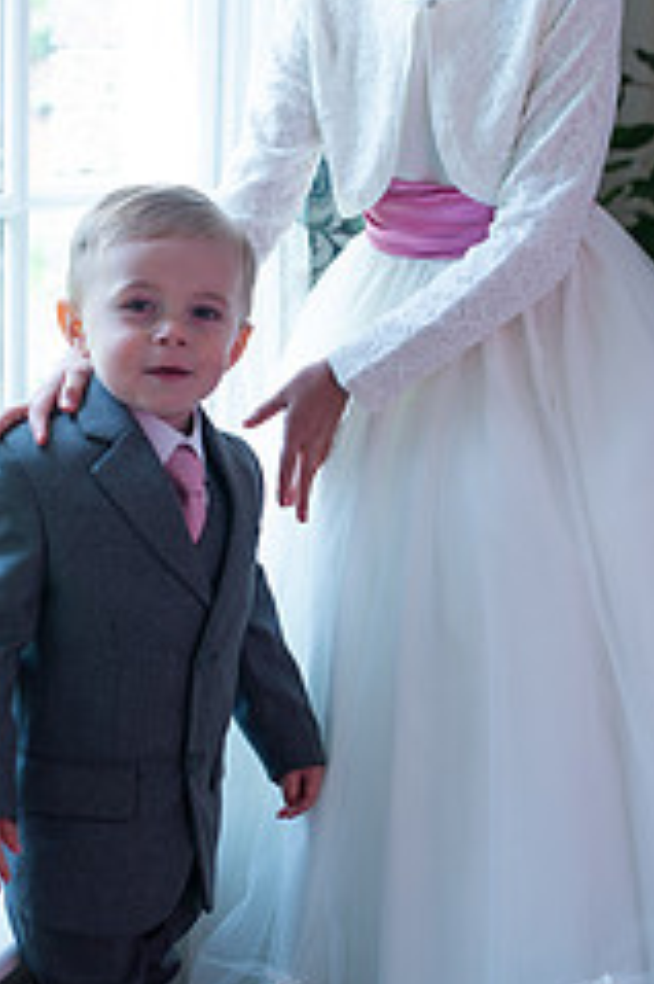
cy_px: 383
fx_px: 1801
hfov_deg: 20.5
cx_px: 413
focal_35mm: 66
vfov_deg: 30.4
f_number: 2.2
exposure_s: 1/320
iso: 100
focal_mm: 35
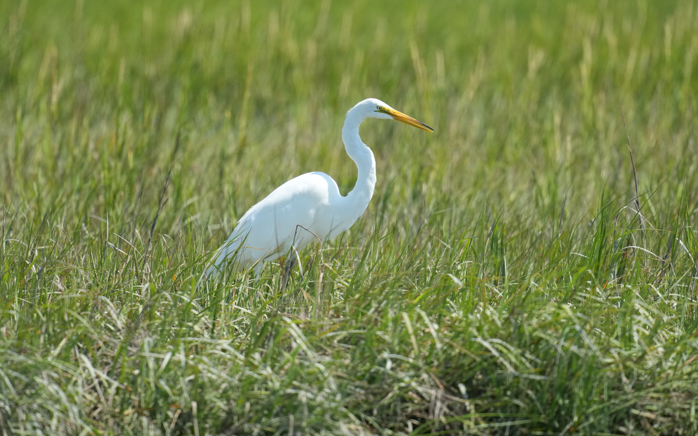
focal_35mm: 728
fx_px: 13848
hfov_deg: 2.9
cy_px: 220
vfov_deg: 1.8
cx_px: 338
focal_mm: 600
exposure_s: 1/2000
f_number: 5.6
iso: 800
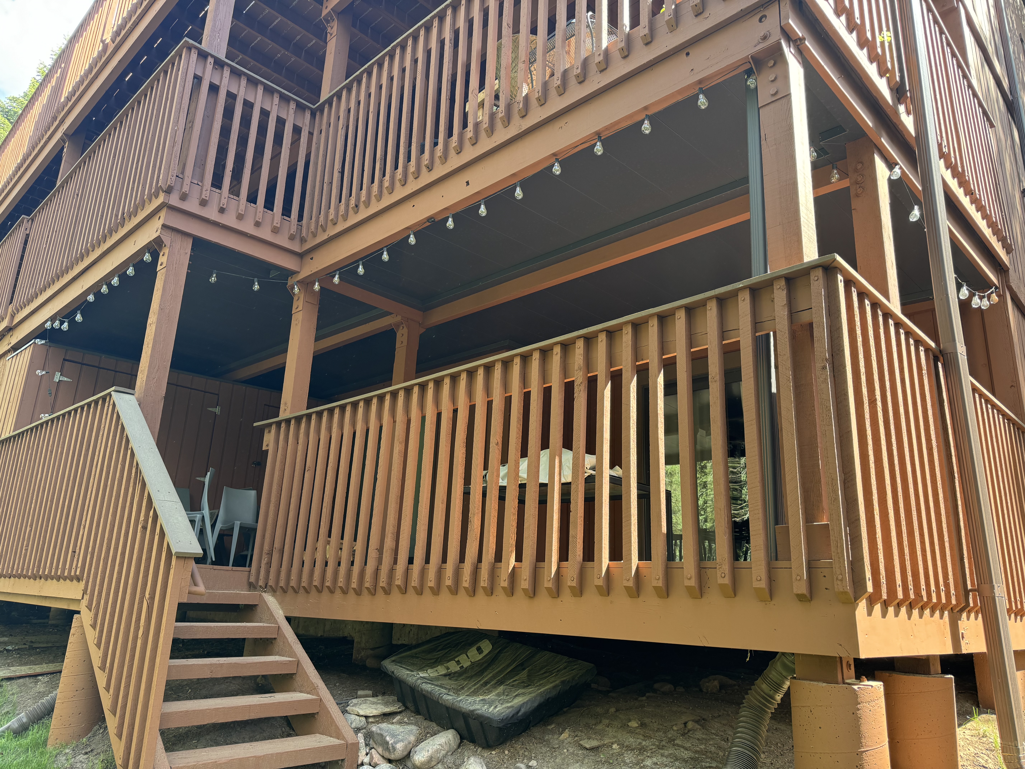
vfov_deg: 56.8
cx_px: 512
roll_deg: -2.0
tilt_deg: +16.3
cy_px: 384
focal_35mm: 24
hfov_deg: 71.6
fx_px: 711
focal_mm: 6.76
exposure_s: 1/168
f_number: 1.78
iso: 100
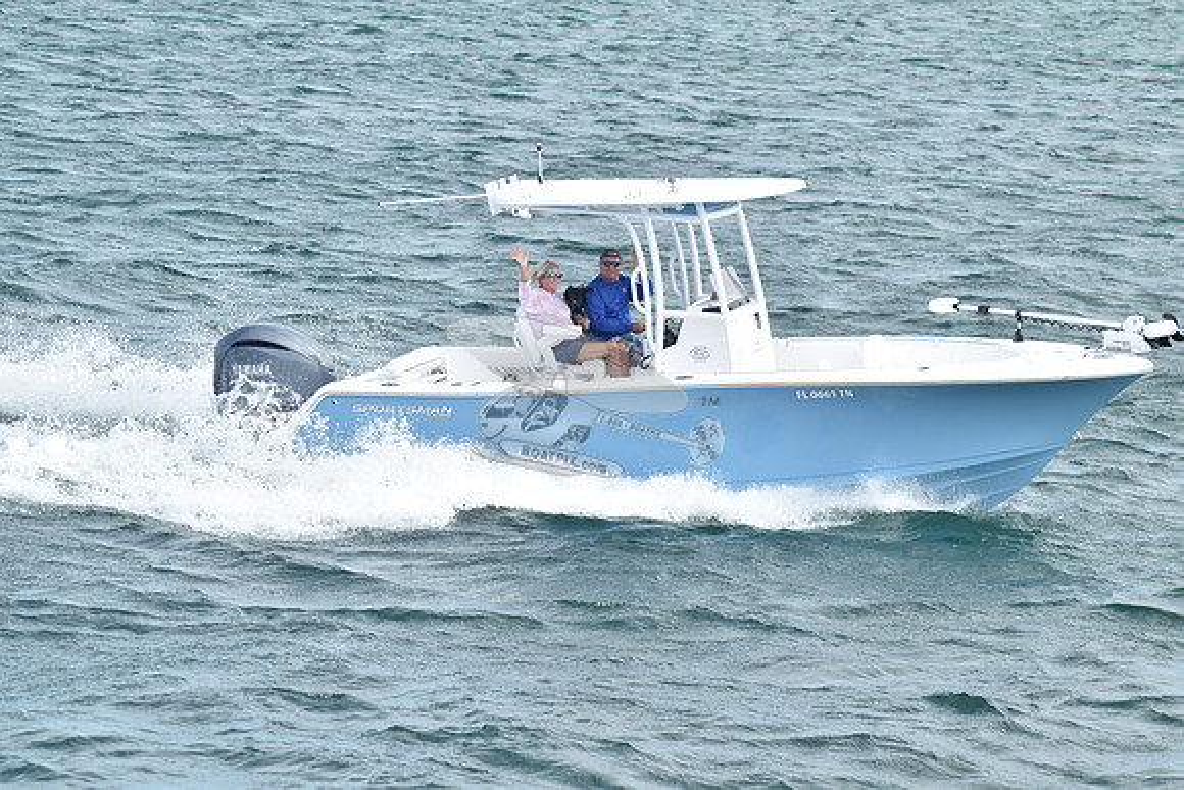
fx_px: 5921
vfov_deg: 7.6
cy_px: 395
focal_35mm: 180
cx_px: 592
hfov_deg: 11.4
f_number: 6.7
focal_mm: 120
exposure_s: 1/1000
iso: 400
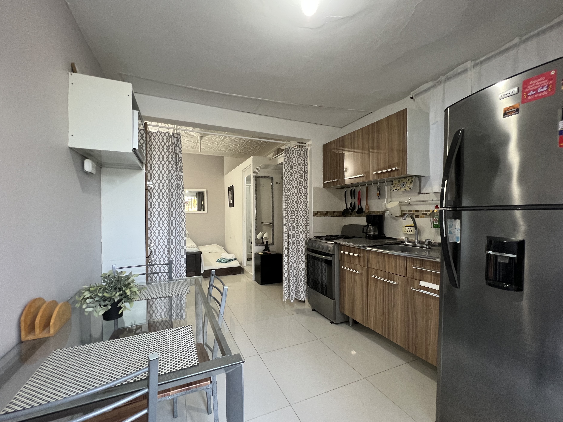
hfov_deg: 102.1
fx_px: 228
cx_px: 276
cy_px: 217
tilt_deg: -1.0
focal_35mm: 14
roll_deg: +0.3
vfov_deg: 85.7
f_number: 1.8
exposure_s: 1/60
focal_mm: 1.57
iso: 200
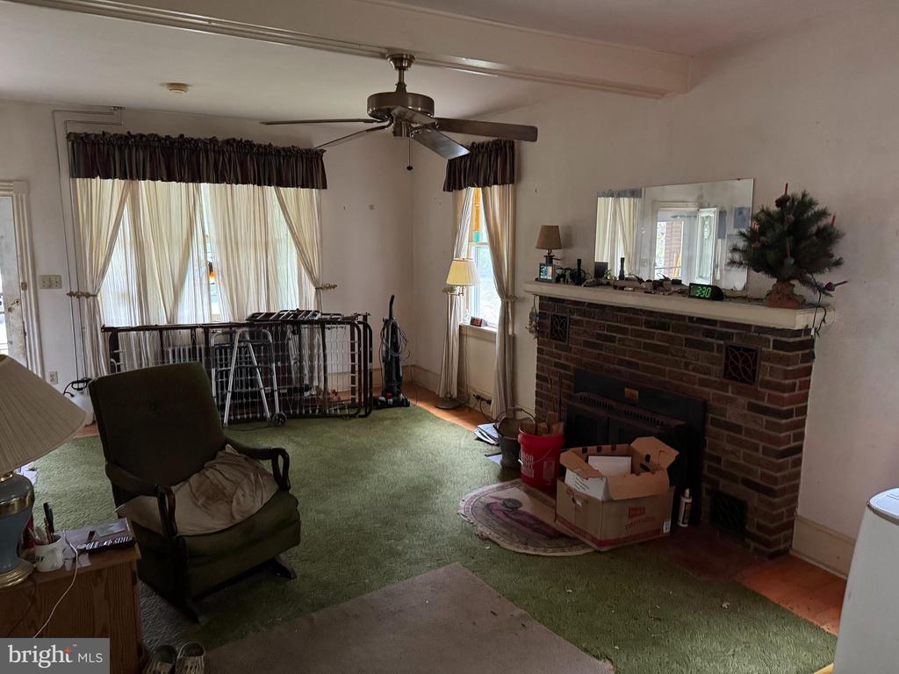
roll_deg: -0.7
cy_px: 337
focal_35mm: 24
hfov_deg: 71.6
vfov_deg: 56.8
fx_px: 623
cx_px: 450
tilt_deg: -7.0
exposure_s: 1/40
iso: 800
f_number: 1.78
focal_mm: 6.76
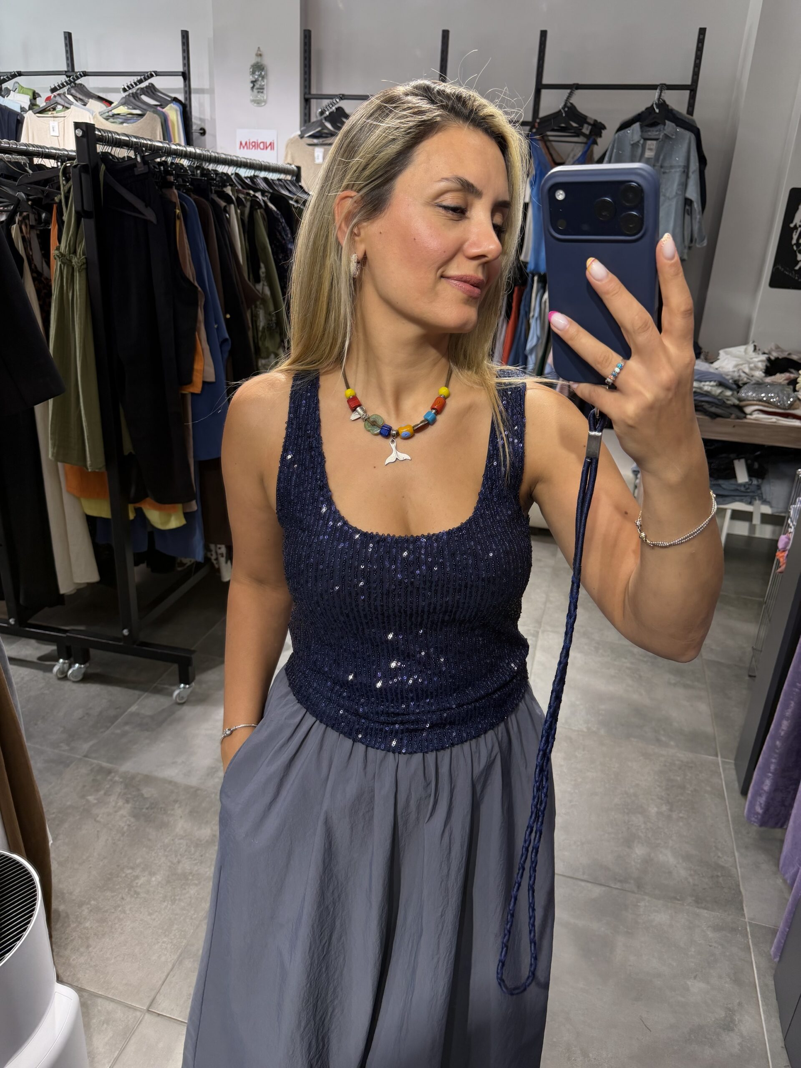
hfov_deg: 56.8
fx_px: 740
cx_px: 400
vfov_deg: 71.6
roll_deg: -3.4
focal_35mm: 24
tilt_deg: -22.9
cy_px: 534
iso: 125
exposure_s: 1/121
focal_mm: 6.76
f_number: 1.78
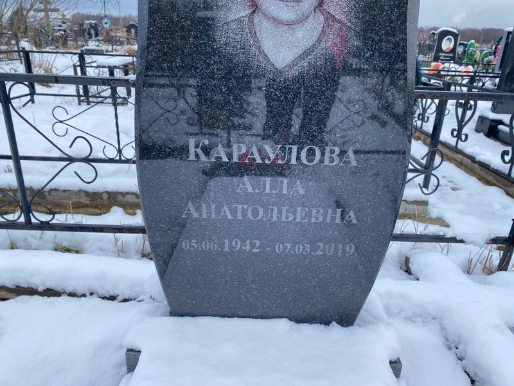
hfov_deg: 67.3
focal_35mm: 26
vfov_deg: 53.1
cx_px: 257
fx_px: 386
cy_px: 193
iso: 32
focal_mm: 4.25
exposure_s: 1/150
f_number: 1.8
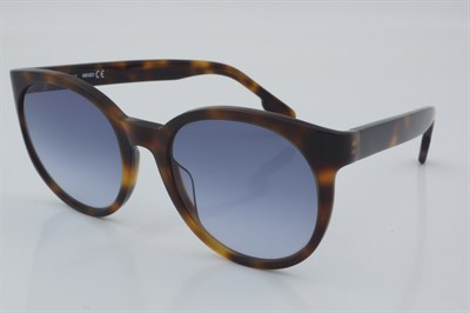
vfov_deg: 18.2
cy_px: 156
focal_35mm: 75
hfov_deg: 27.0
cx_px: 235
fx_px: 978
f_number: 32
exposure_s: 1/3
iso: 100
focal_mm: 50
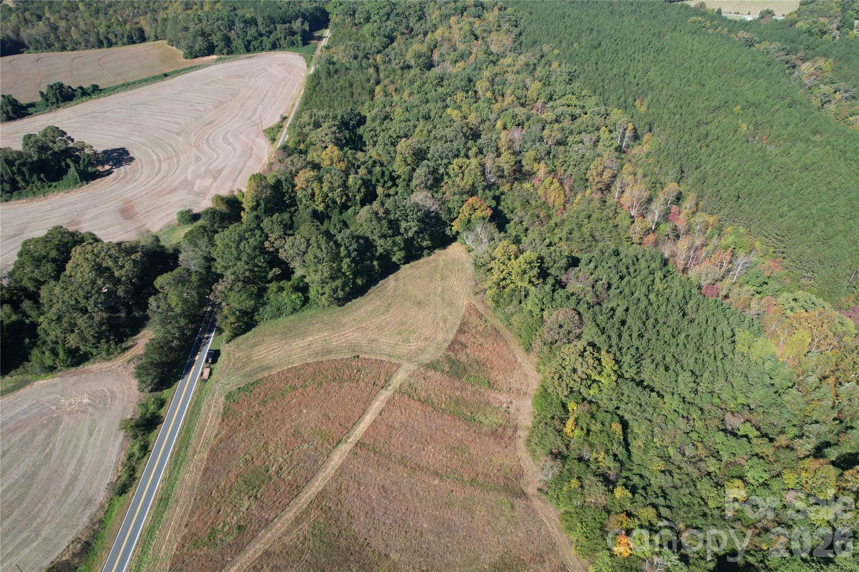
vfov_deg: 57.2
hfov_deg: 78.6
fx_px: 525
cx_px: 430
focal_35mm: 22
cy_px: 286
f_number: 2.8
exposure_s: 1/800
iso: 100
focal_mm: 8.38
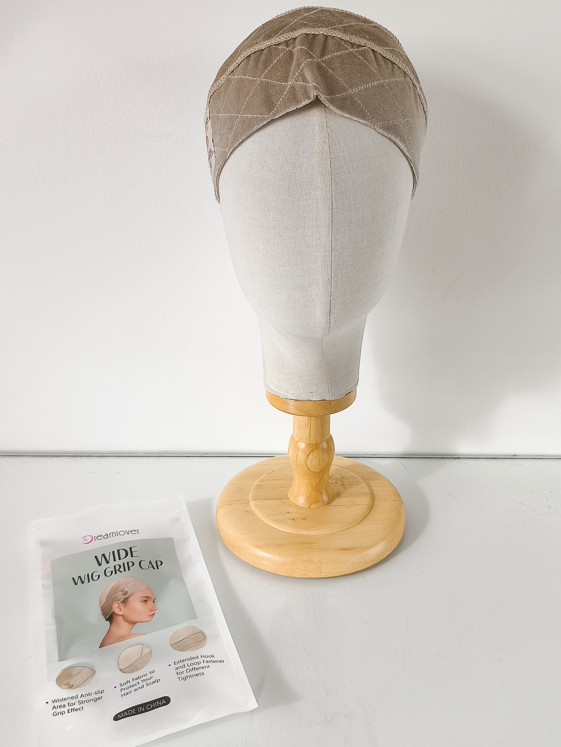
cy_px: 374
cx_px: 280
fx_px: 691
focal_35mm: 32
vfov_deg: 56.8
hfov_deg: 44.2
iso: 50
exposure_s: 1/200
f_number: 1.65
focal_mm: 6.14
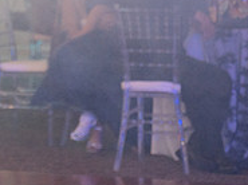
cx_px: -297
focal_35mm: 311
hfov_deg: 6.2
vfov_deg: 4.7
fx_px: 2224
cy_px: -47
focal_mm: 68
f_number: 2.8
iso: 1250
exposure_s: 1/200
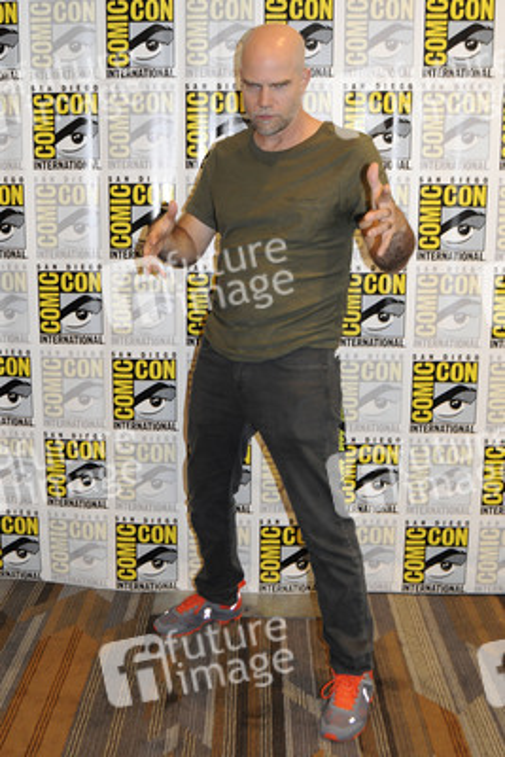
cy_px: 378
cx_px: 252
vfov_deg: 53.1
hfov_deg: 36.9
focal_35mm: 36
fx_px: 757
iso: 1000
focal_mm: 24
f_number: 4.5
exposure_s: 1/60
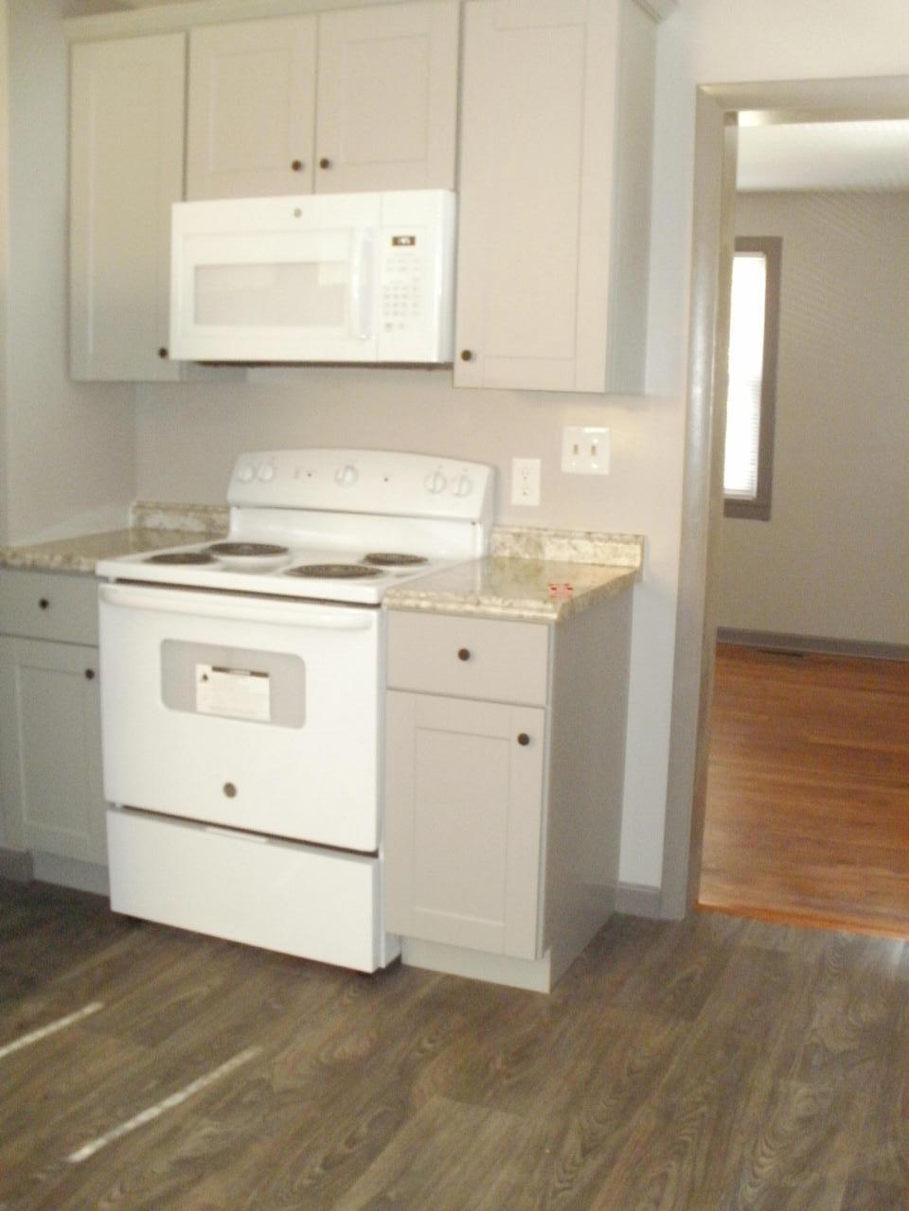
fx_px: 1260
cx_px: 454
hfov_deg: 39.7
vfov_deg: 51.4
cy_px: 606
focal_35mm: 36
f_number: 3.5
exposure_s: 1/40
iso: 800
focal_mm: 6.3
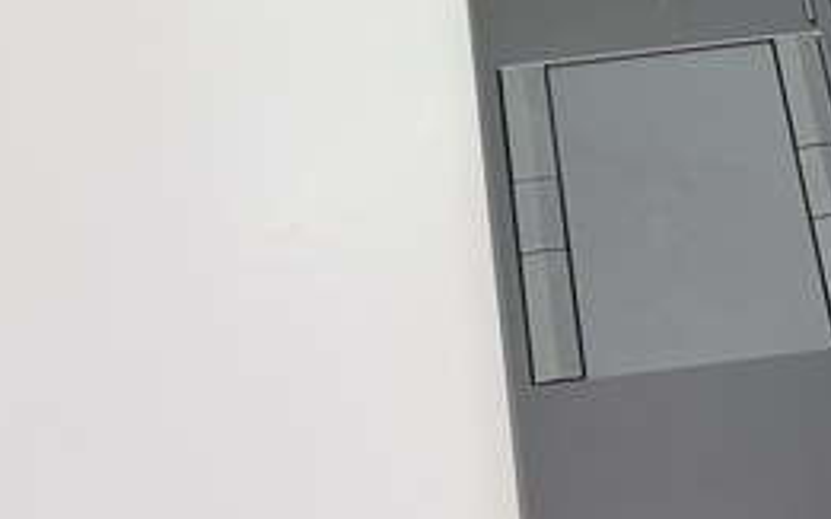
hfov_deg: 13.1
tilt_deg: -38.9
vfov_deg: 8.4
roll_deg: +1.3
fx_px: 3532
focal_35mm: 156
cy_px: 83
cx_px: 1003
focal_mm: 6.76
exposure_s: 1/123
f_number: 1.78
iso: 50
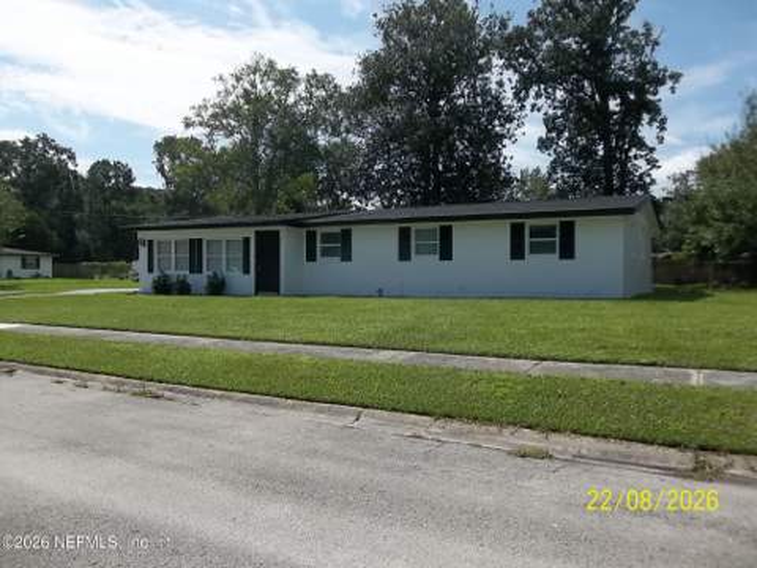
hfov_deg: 65.3
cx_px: 378
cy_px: 284
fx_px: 590
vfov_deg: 51.4
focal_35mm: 27
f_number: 8.9
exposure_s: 1/320
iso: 80
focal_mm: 4.9
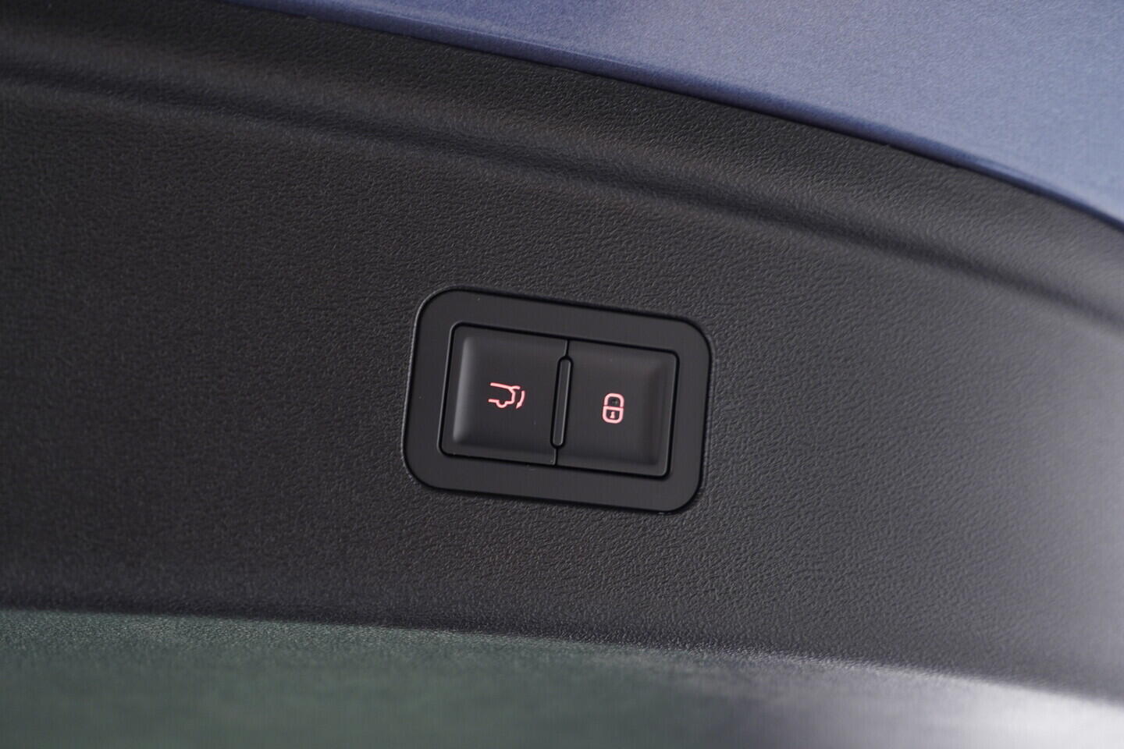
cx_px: 562
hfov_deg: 53.1
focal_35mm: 36
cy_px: 374
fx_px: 1124
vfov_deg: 36.9
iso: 320
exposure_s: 1/40
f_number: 2.8
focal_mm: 24
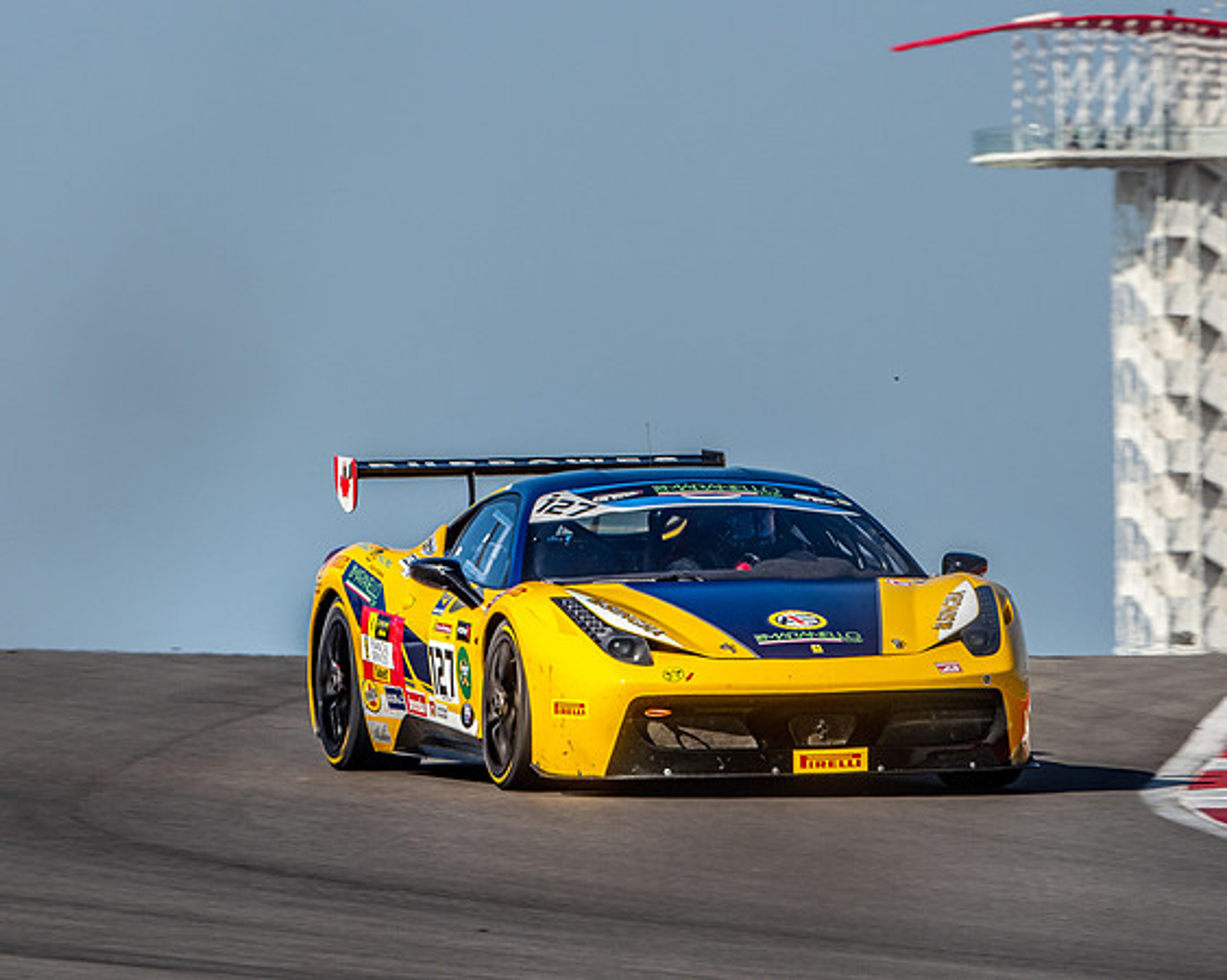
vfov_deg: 2.2
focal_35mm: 700
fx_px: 25394
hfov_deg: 2.8
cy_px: 432
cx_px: 495
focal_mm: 300
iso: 200
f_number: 14
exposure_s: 1/320
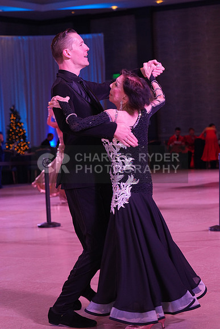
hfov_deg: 14.3
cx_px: 110
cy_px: 164
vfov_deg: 21.2
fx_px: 879
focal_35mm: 96
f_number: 5.6
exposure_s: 1/250
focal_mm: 96
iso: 2000
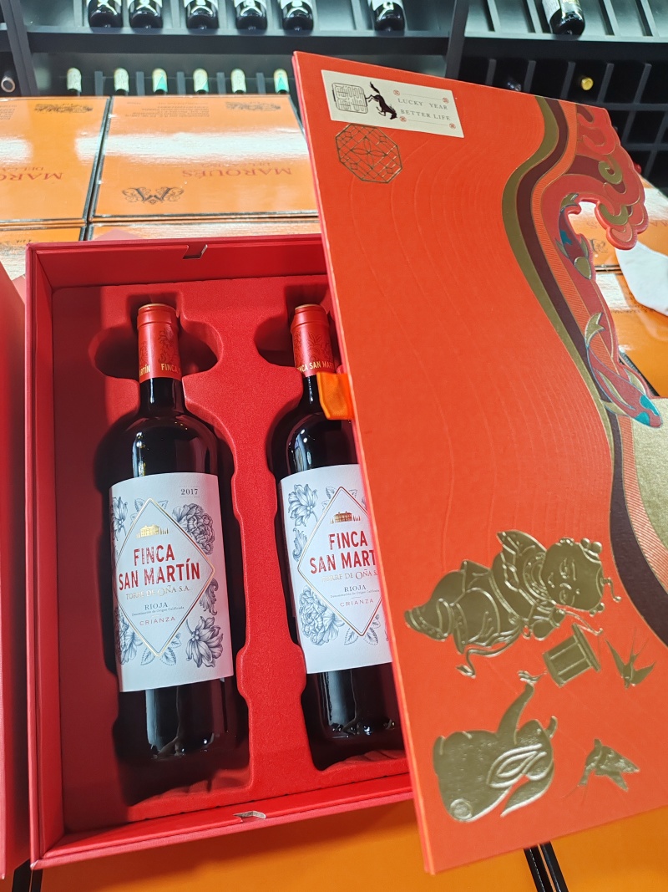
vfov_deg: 65.3
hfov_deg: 51.3
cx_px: 334
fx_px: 695
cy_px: 446
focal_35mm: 27
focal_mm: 6.12
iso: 640
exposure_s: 1/50
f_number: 1.9
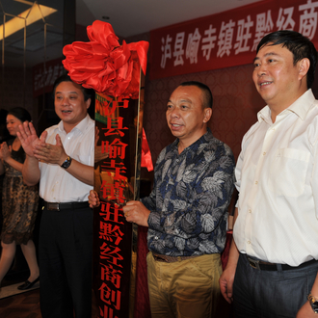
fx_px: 374
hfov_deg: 45.6
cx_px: 203
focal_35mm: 36
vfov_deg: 46.0
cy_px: 159
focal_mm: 28
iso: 200
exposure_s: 1/60
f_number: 3.5
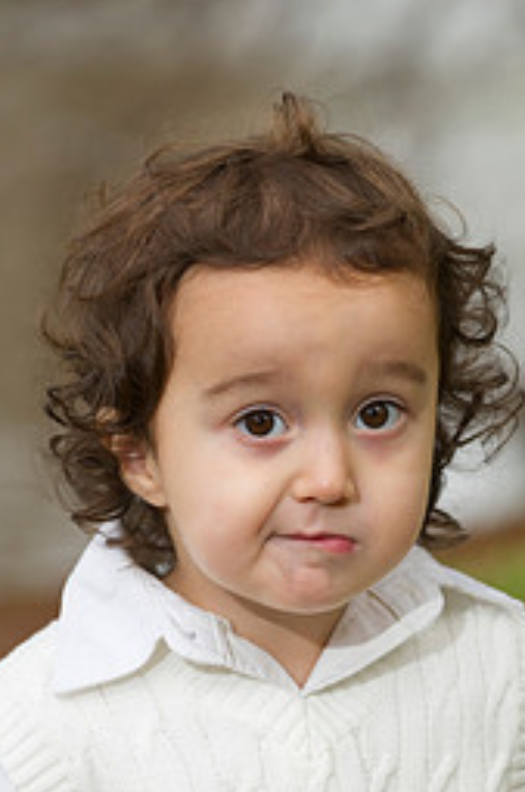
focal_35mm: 274
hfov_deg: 5.0
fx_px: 6018
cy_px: 680
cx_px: 349
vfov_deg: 7.5
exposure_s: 1/250
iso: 200
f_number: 5
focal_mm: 155
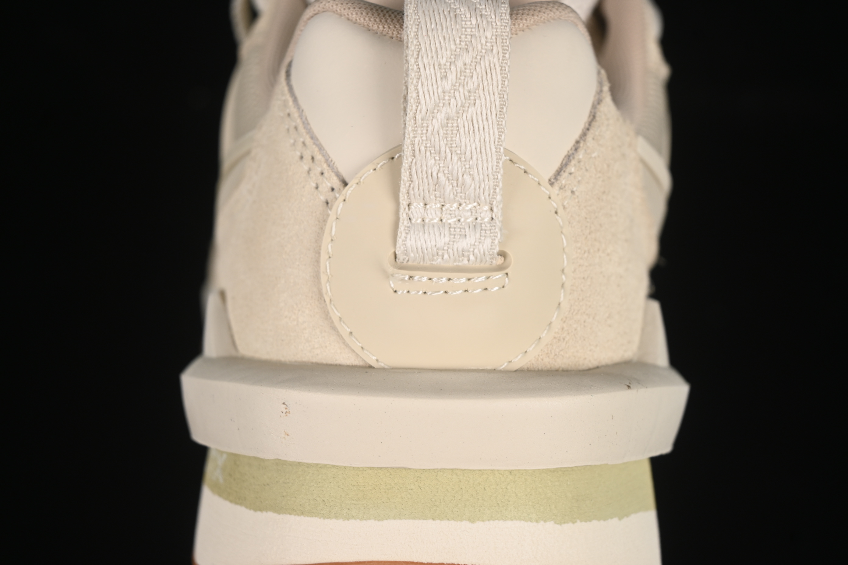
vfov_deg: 18.2
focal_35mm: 75
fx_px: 1767
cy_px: 282
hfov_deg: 27.0
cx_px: 424
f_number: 7.1
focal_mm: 50
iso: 160
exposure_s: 1/60
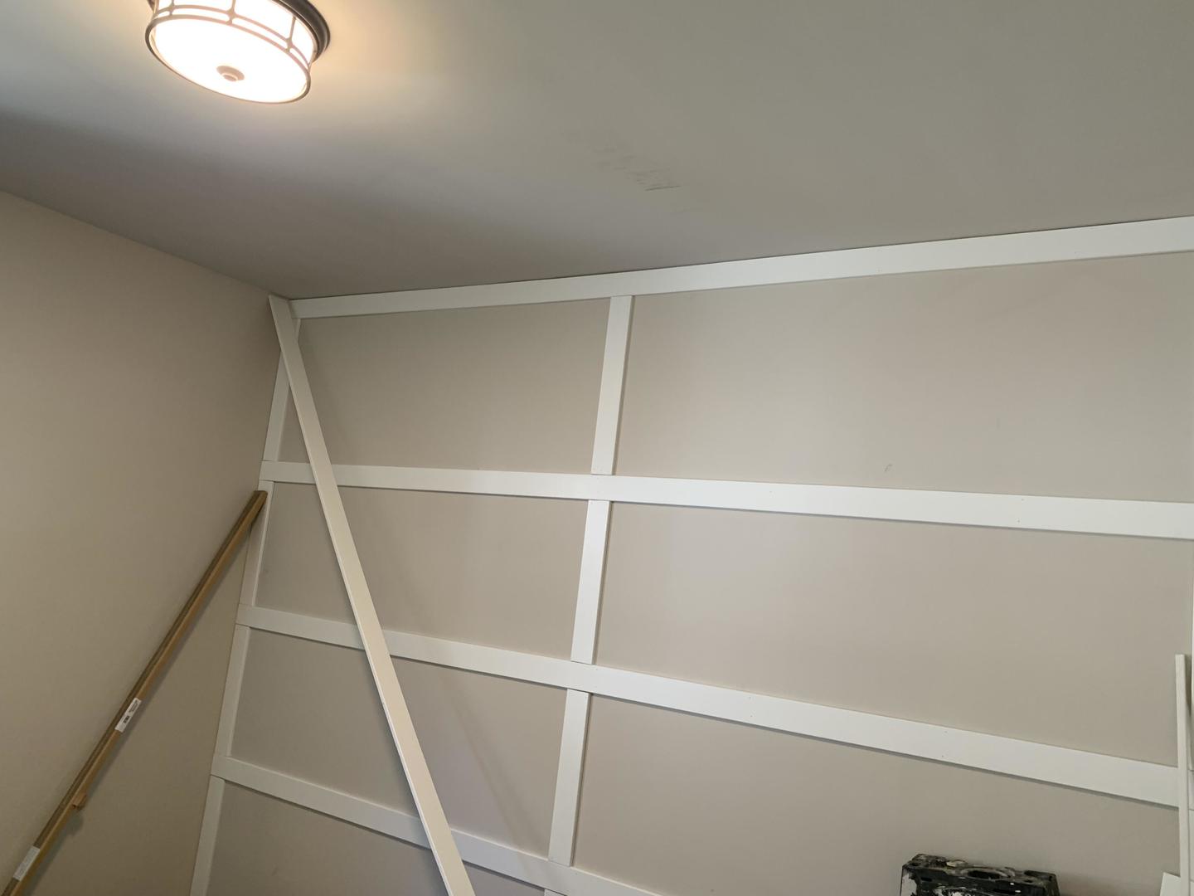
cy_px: 448
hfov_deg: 67.3
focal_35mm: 26
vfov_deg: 53.1
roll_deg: -5.4
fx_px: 897
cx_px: 597
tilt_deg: +10.4
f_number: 1.8
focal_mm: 4.25
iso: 125
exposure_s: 1/60
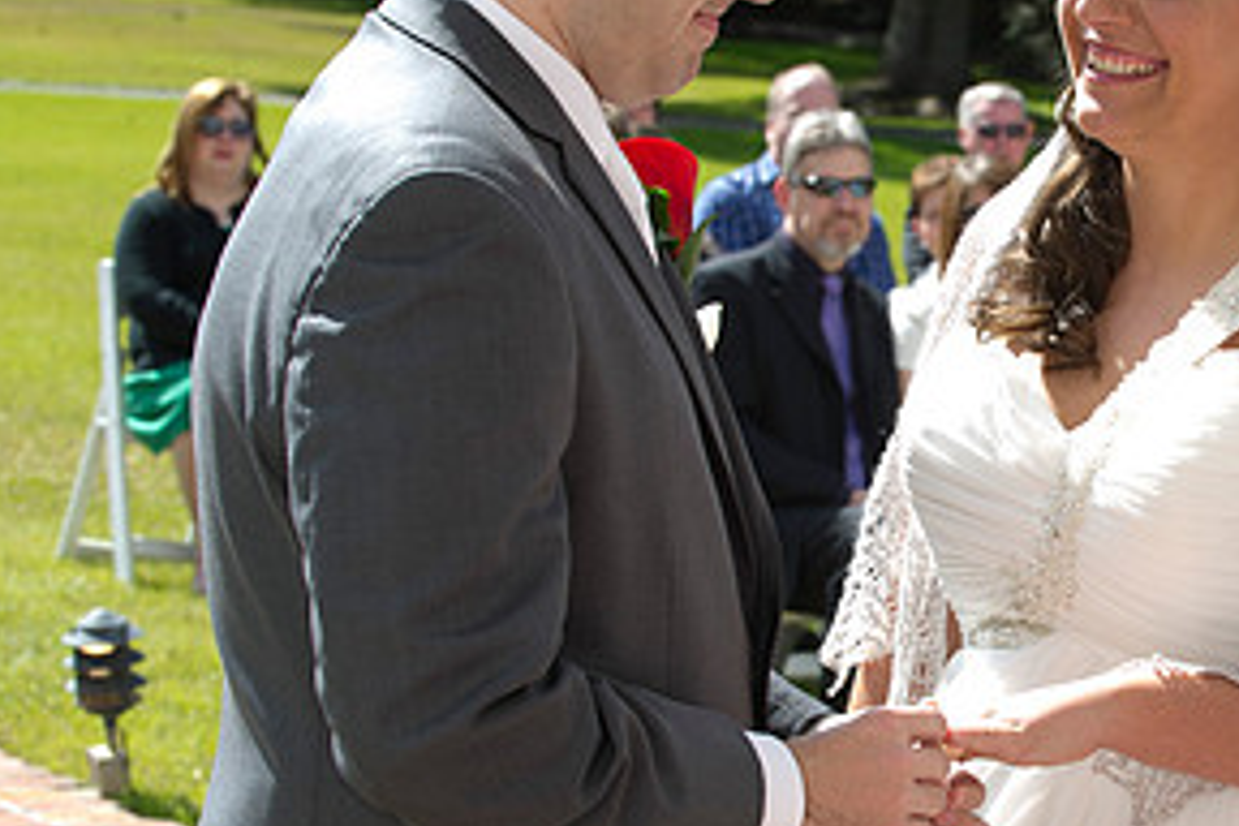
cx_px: 1024
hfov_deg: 14.5
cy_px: 374
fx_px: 4852
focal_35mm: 141
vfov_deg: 9.7
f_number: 7.1
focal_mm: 70
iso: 100
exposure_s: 1/100
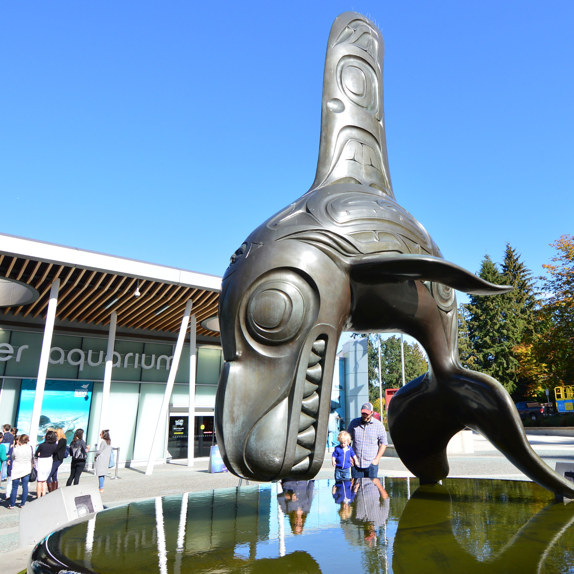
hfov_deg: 60.6
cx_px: 366
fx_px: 481
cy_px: 284
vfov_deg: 61.6
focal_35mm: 26
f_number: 10
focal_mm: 13
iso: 200
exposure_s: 1/160
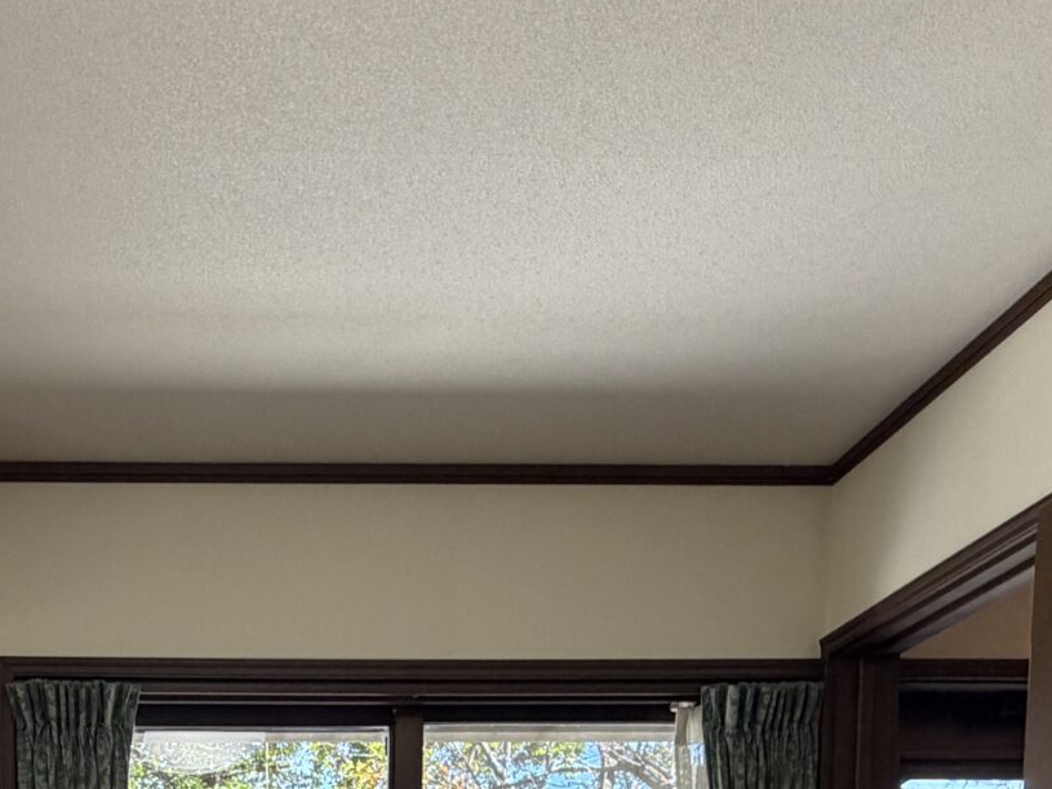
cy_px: 1161
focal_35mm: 44
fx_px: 1337
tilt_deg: -4.8
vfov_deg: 25.4
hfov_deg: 41.0
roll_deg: +0.4
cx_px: 200
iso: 125
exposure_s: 1/121
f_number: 2.2
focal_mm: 2.22
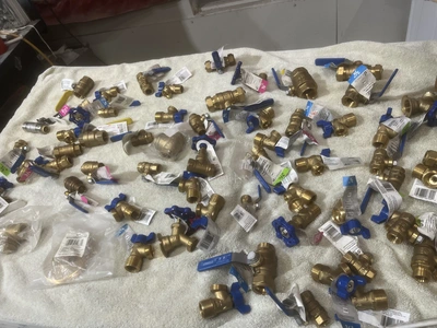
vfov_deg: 53.1
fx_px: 328
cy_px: 164
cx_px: 218
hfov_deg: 67.3
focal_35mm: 26
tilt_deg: -47.9
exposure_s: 1/120
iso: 100
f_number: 1.6
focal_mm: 5.1
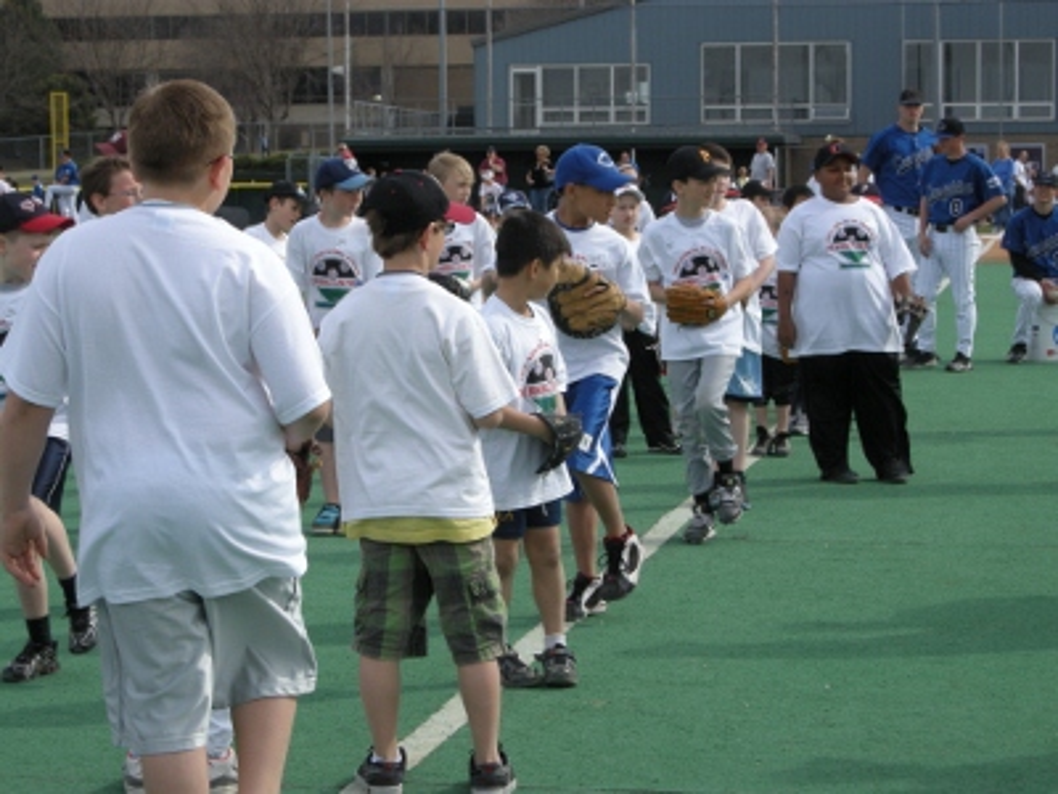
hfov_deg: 19.4
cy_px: 397
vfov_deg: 14.6
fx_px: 3087
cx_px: 529
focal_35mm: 101
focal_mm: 21.5
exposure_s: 1/188
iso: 64
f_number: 5.8
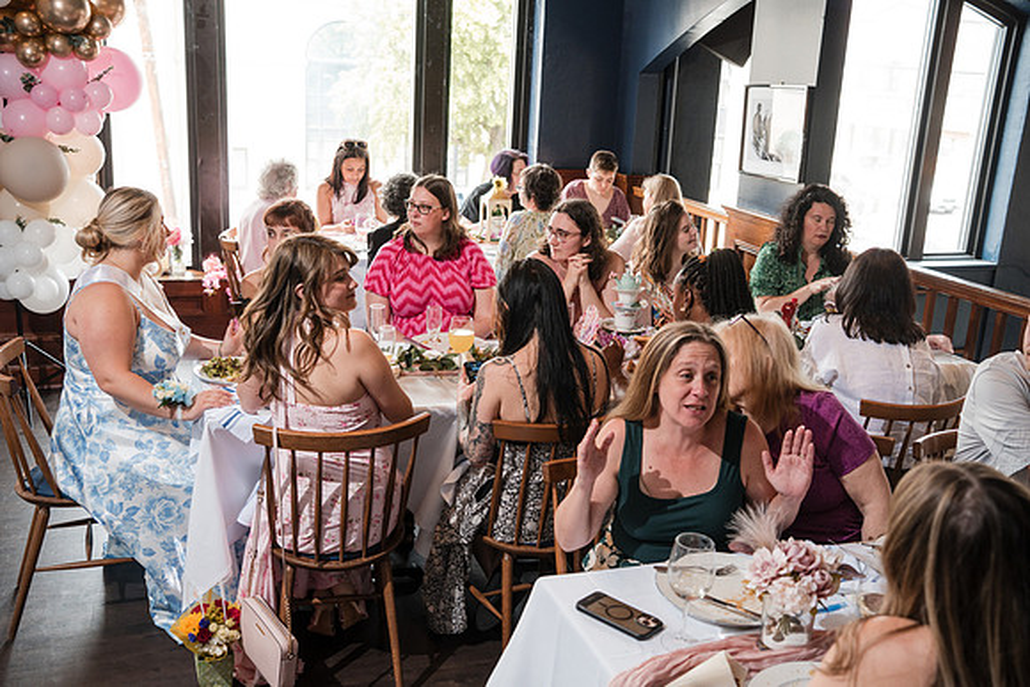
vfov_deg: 37.9
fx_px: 1002
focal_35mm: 35
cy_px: 344
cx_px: 515
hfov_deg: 54.4
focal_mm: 35
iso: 1000
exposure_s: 1/250
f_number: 4
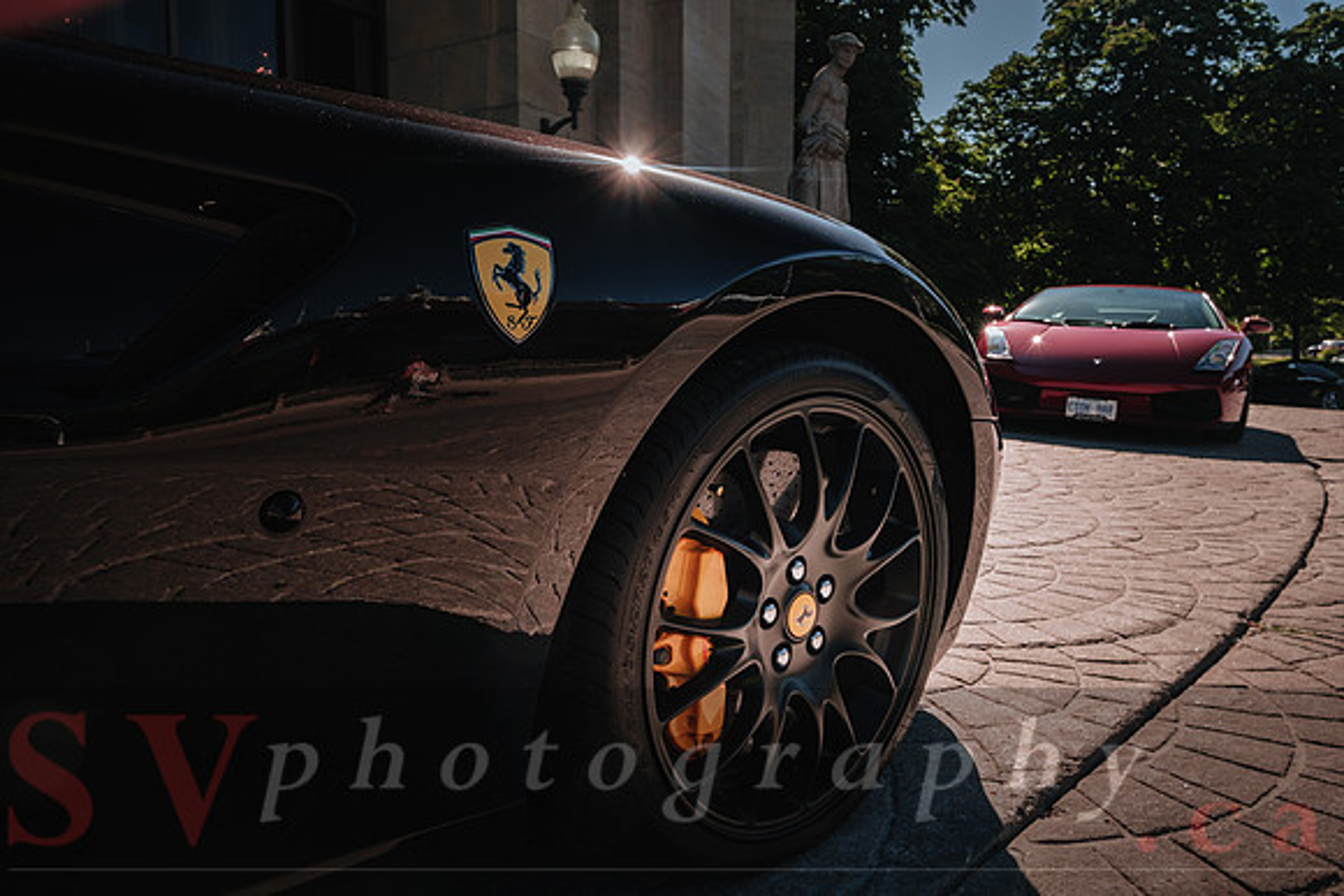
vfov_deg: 49.2
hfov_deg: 68.8
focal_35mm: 26
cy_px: 462
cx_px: 700
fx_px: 980
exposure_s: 1/60
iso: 200
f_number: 8
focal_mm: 16.6
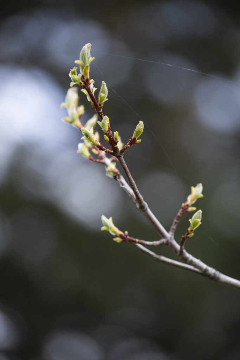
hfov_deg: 5.9
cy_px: 180
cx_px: 120
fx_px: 2324
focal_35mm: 232
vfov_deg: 8.9
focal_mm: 155
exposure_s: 1/160
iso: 100
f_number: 5
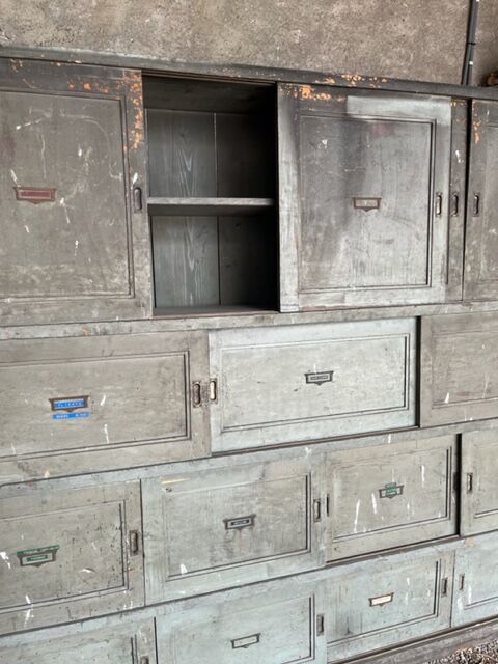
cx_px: 249
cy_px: 332
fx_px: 499
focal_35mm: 26
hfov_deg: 53.1
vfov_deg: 67.3
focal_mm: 5.1
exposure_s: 1/122
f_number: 1.6
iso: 50
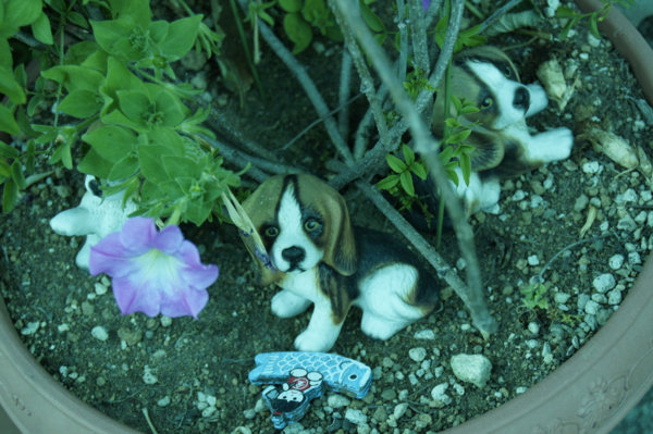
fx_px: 1495
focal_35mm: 82
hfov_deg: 24.6
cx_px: 326
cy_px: 217
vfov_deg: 16.5
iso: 1600
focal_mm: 55
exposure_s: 1/80
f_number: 7.1
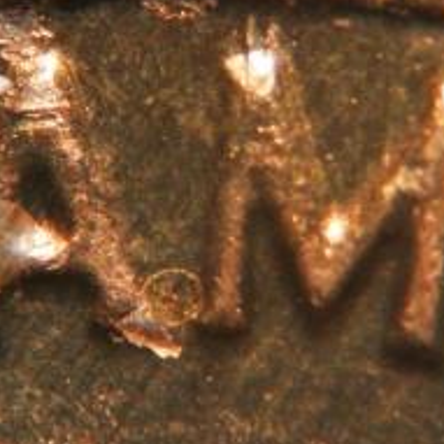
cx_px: 330
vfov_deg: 15.5
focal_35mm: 112
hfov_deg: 15.5
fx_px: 1625
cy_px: 177
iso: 1600
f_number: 5
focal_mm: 21.1
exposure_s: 1/4
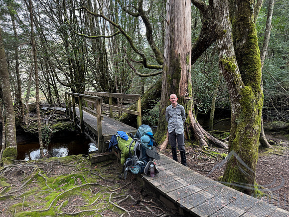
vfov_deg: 56.8
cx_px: 144
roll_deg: +0.5
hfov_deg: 71.6
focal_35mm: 24
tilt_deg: -4.7
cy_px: 108
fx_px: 200
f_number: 1.78
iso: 200
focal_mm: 6.86
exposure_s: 1/68
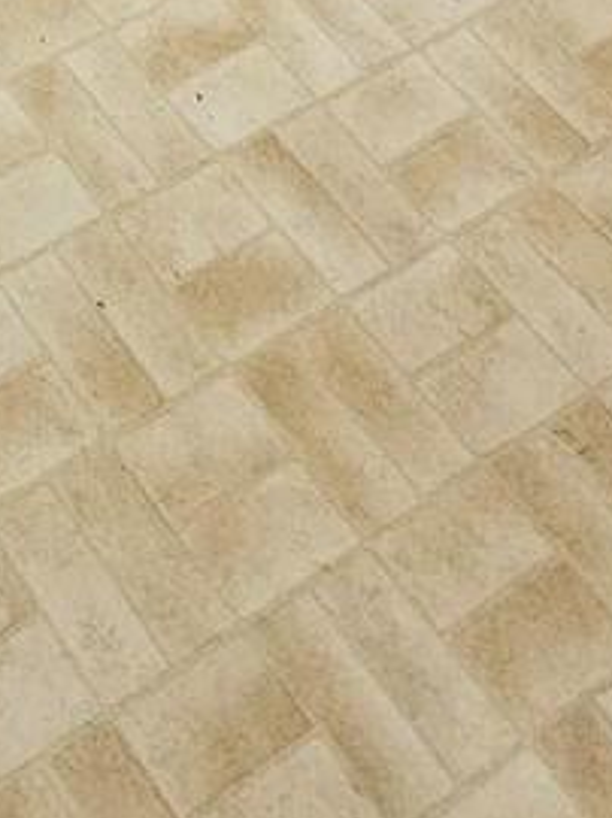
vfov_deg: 14.7
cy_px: -1194
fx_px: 1747
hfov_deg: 15.0
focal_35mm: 74
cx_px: -703
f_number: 2.2
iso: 500
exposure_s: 1/30
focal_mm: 2.2
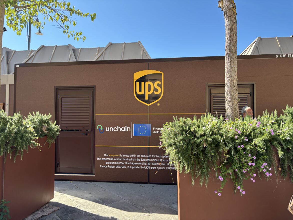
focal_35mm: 26
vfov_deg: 53.1
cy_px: 110
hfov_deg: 67.3
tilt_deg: +1.9
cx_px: 146
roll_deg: +0.3
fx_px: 220
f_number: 1.6
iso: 50
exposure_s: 1/880
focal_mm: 5.96
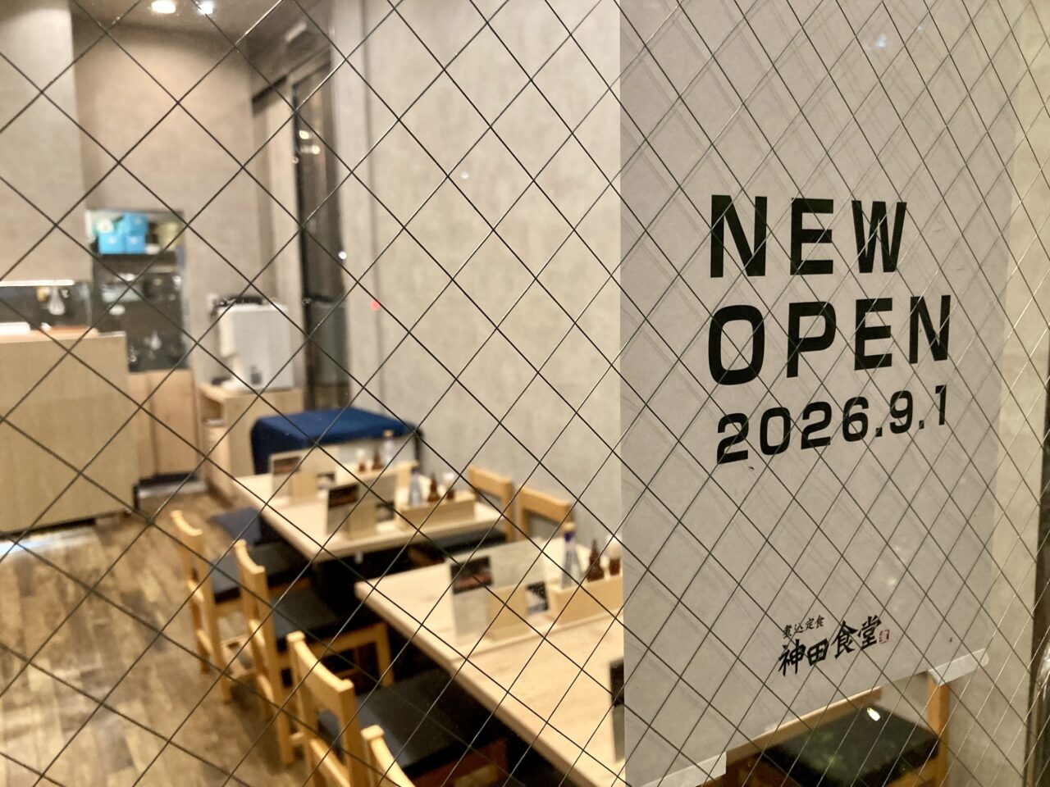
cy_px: 394
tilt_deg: -6.9
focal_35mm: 28
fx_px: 849
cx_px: 525
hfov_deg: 63.4
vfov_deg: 49.7
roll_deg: +1.1
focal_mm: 3.99
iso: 200
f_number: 1.8
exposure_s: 1/50
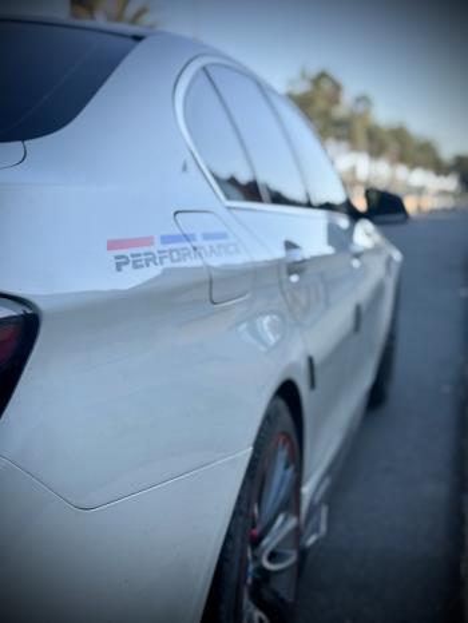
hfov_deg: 30.3
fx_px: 864
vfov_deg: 39.6
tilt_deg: -6.2
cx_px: 234
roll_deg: -2.6
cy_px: 312
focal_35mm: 48
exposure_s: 1/2208
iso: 80
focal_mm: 6.76
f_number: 1.78
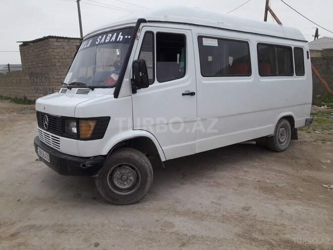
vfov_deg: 49.7
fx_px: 269
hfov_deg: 63.4
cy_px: 125
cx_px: 166
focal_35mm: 28
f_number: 1.9
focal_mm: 3.7
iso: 40
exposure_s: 1/233
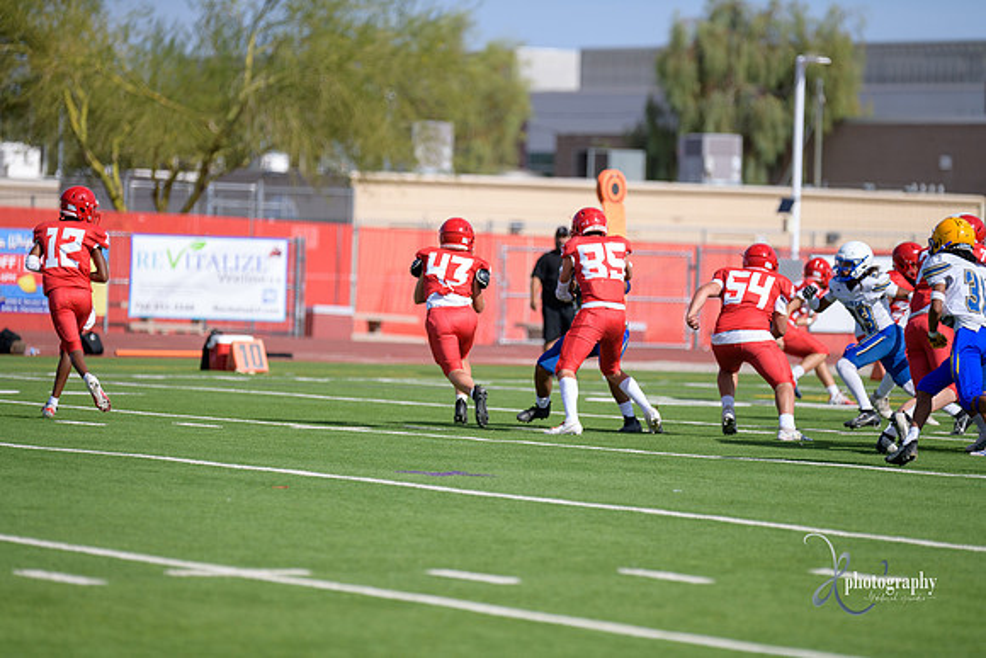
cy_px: 329
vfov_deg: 6.2
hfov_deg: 9.4
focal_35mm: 220
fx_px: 6027
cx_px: 493
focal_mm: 220
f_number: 2.8
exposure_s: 1/3200
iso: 200
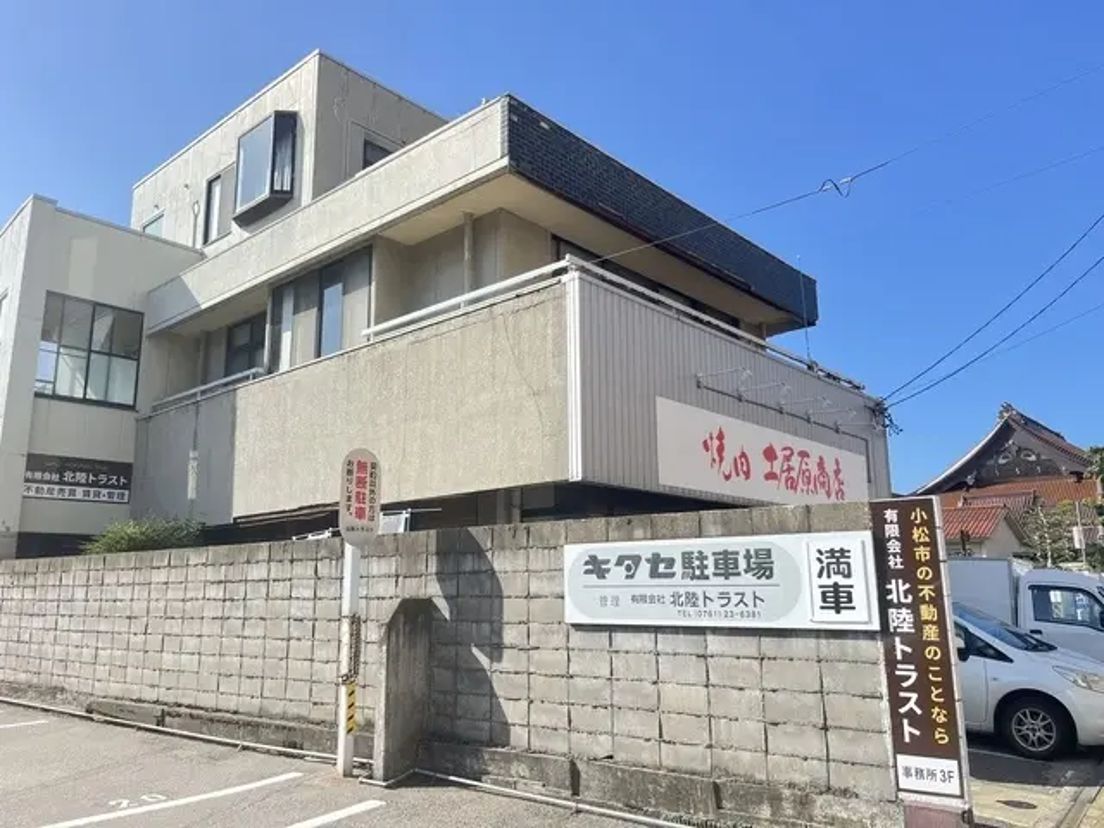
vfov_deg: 53.1
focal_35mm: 26
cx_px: 552
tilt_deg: +10.9
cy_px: 414
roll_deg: +1.3
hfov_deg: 67.3
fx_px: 829
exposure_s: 1/1355
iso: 50
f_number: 1.6
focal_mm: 5.1
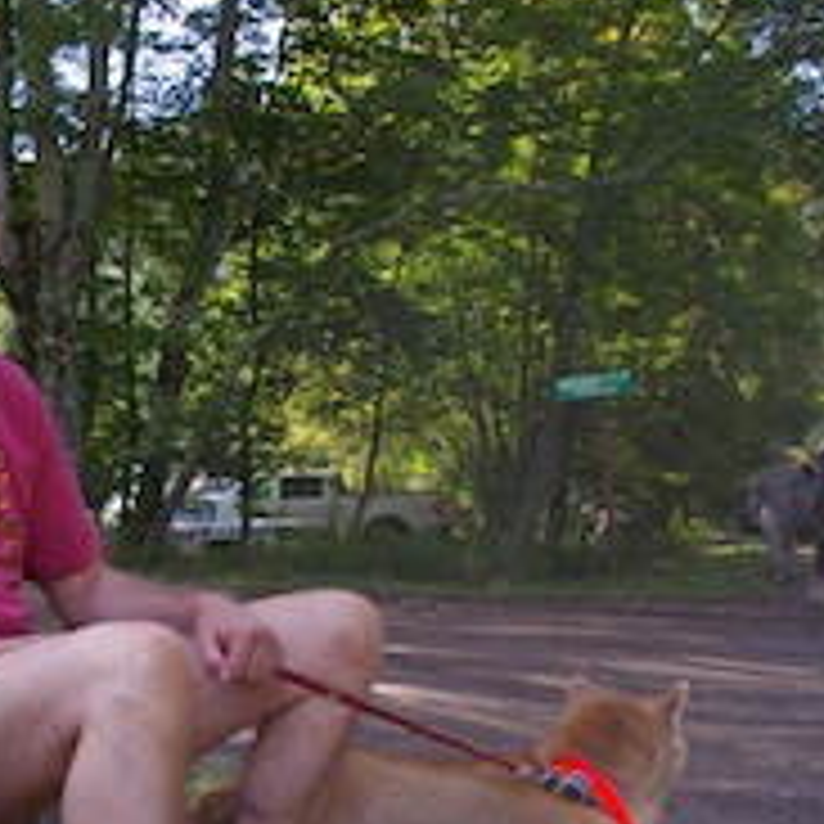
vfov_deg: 28.3
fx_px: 1616
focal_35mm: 60
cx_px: -104
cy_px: 579
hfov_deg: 26.2
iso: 200
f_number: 5.6
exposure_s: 1/125
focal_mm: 18
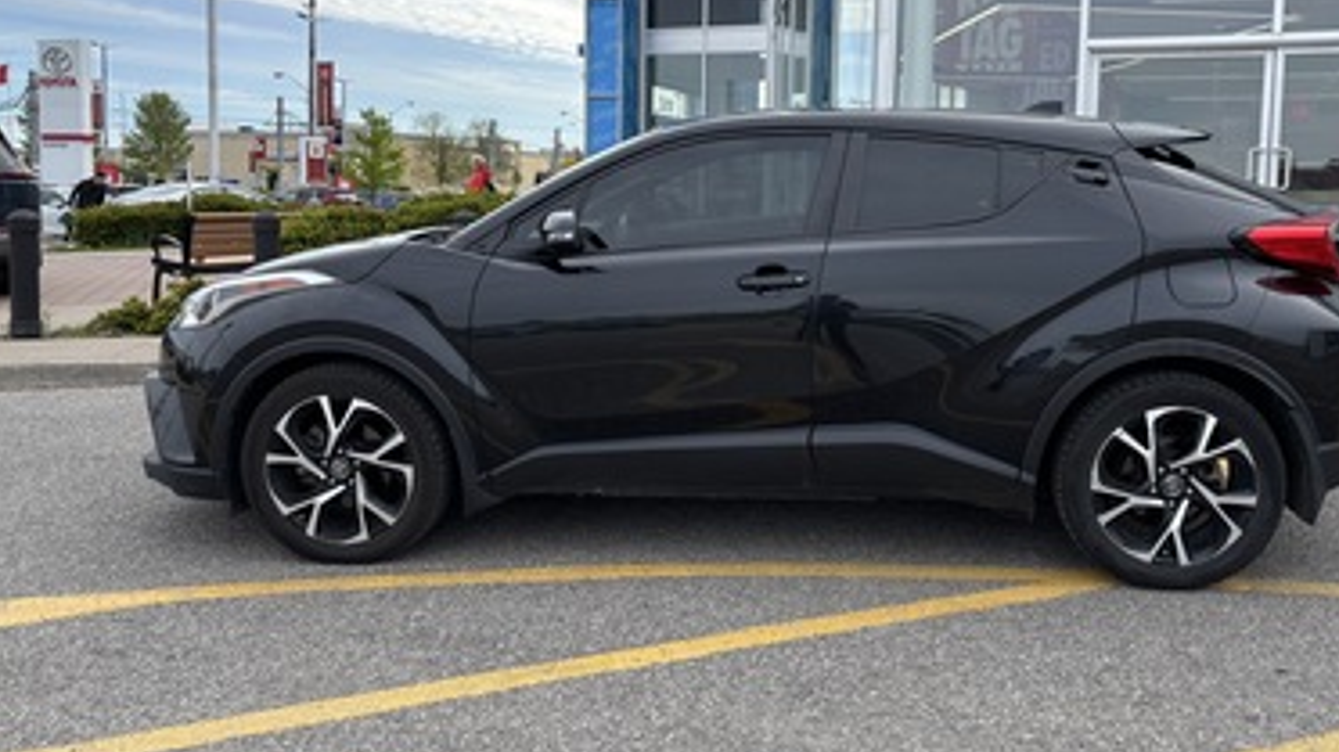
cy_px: 286
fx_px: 1136
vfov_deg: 36.5
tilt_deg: -4.1
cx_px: 752
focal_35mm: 32
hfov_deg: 60.8
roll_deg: -2.0
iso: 50
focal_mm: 5.96
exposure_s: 1/1543
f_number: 1.6
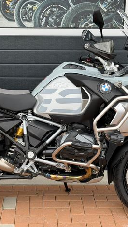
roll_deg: -0.5
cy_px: 115
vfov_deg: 29.7
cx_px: 50
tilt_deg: -15.0
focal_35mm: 71
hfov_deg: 17.0
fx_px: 428
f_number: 1.78
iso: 100
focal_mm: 6.76
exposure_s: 1/1167
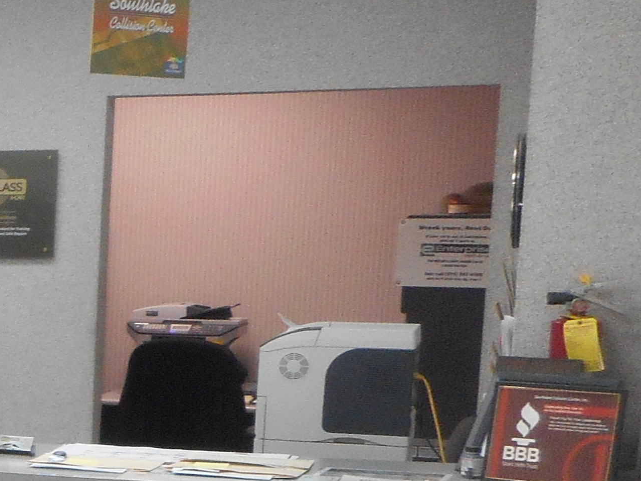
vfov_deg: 14.4
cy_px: 496
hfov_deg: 15.6
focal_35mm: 101
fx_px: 1870
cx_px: -620
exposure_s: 1/30
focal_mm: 4.5
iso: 200
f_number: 3.7
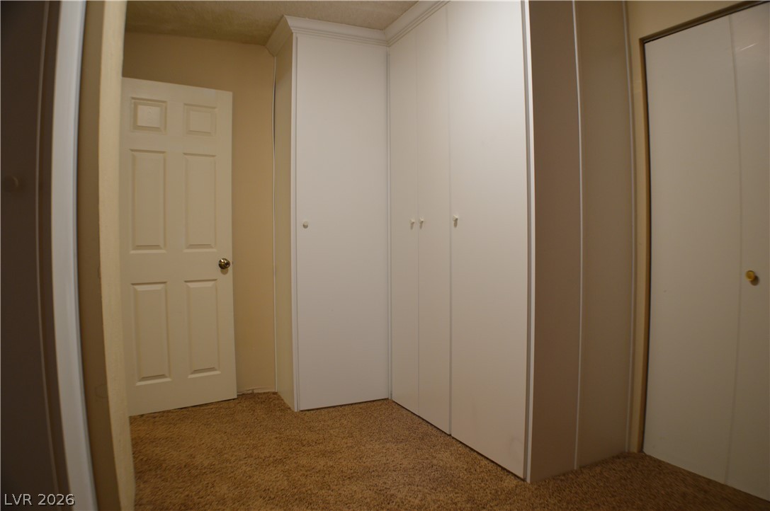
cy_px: 256
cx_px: 385
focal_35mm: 30
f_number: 3.8
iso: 400
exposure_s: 1/20
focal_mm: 20
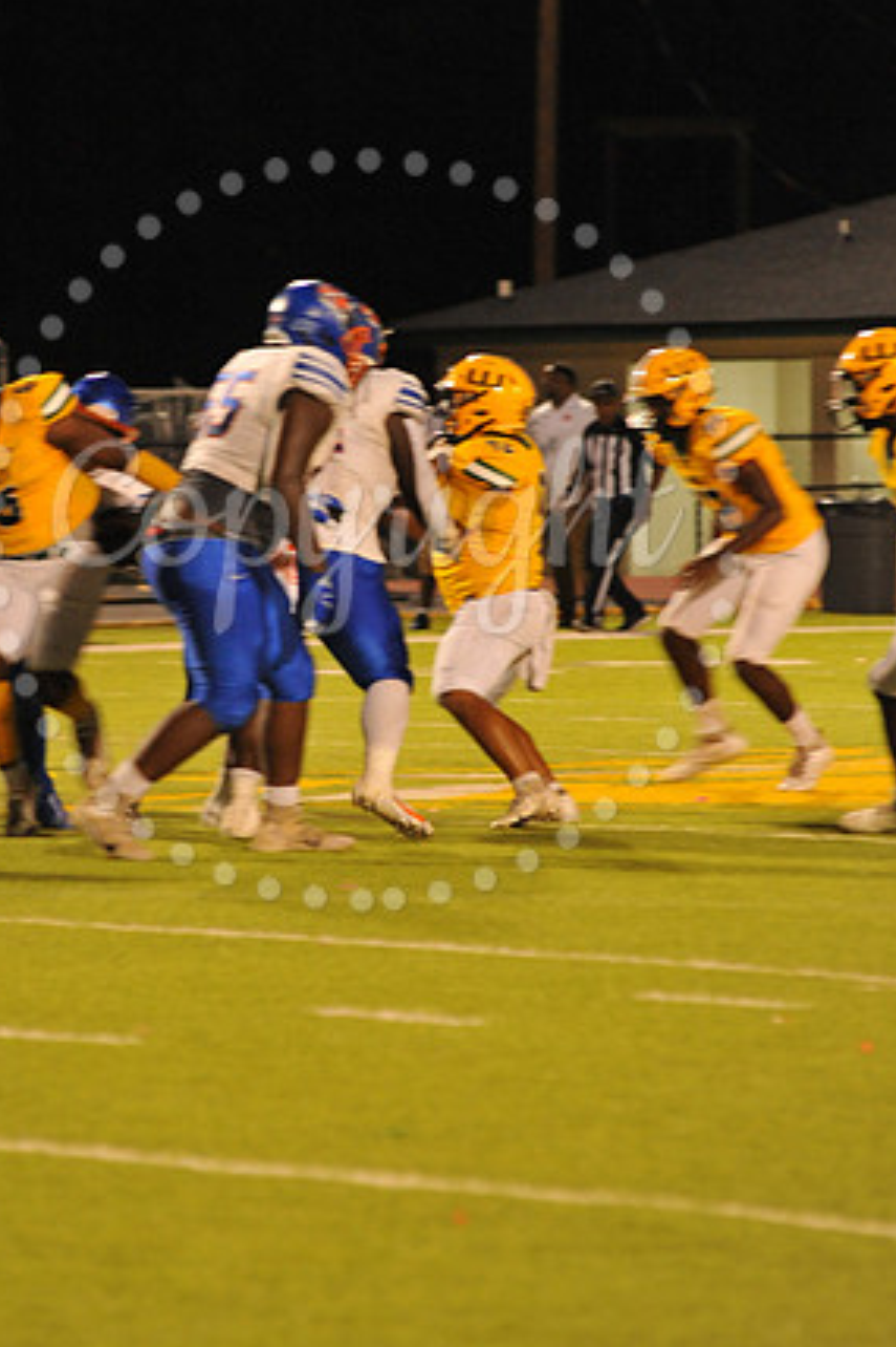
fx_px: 10125
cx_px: 362
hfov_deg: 5.1
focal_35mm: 271
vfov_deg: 7.6
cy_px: 526
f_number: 4.5
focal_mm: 200
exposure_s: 1/160
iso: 3200
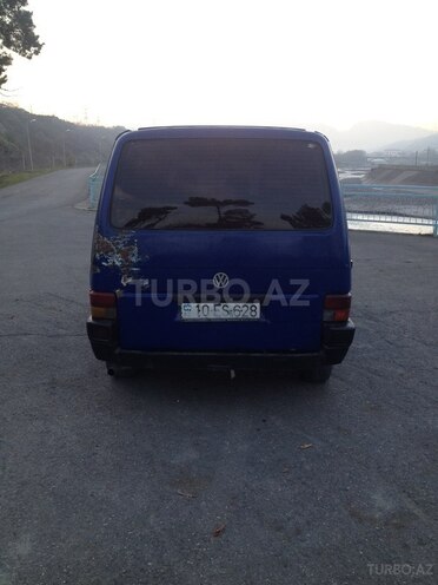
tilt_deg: -10.9
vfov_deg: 52.6
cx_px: 219
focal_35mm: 35
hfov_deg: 40.7
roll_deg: -0.3
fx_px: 590
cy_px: 292
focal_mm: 4.28
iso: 50
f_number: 2.4
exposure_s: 1/60
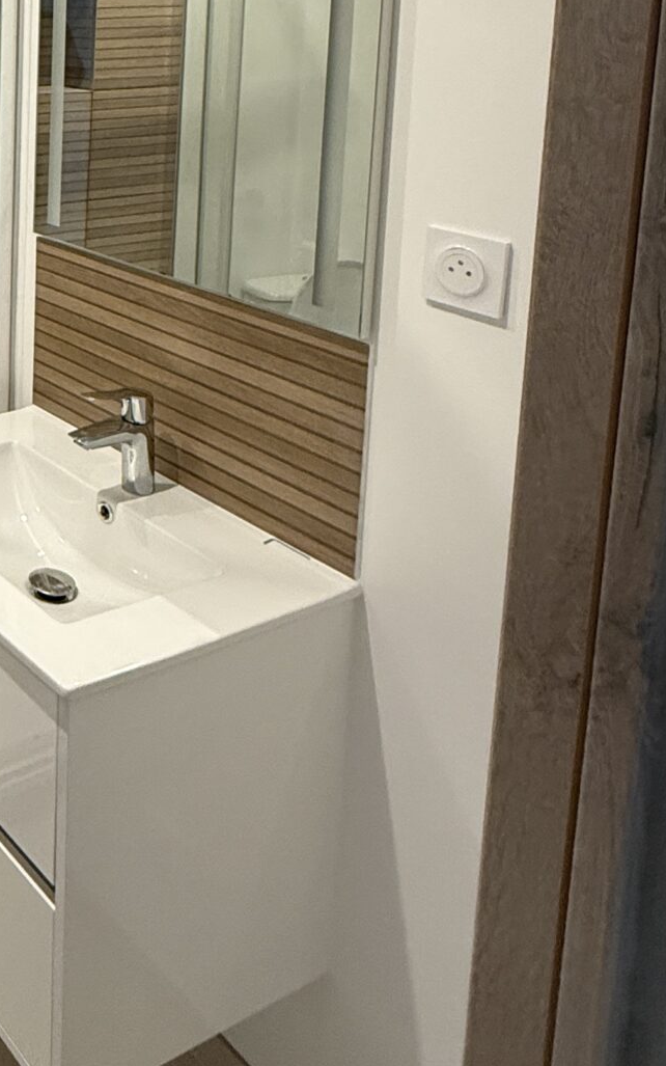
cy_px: 121
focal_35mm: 37
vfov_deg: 47.8
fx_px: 1074
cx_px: -287
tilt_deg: -9.0
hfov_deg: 26.6
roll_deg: +1.0
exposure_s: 1/60
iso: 400
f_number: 2.2
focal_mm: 2.22
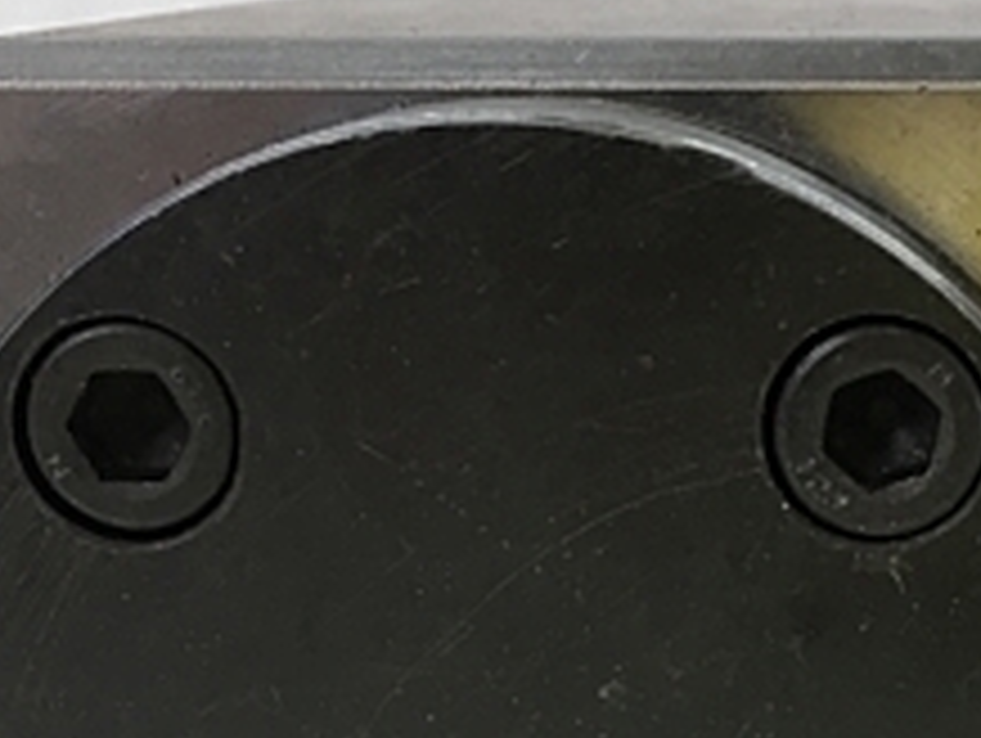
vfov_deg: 17.0
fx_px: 2412
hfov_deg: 22.7
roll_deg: -2.1
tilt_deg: -17.0
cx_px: 778
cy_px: 756
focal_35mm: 85
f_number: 2.2
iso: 25
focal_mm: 4.15
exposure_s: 1/40
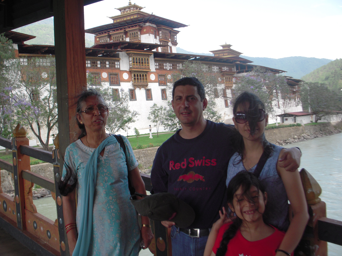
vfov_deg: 36.8
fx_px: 385
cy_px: 127
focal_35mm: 39
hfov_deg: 47.9
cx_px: 173
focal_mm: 6.3
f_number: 3.3
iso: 100
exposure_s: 1/200
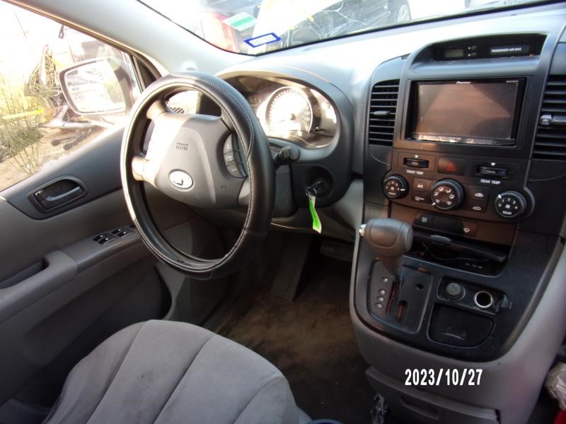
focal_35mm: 24
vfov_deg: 56.8
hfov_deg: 71.6
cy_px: 212
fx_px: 392
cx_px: 283
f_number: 3.3
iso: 80
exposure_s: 1/40
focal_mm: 4.3
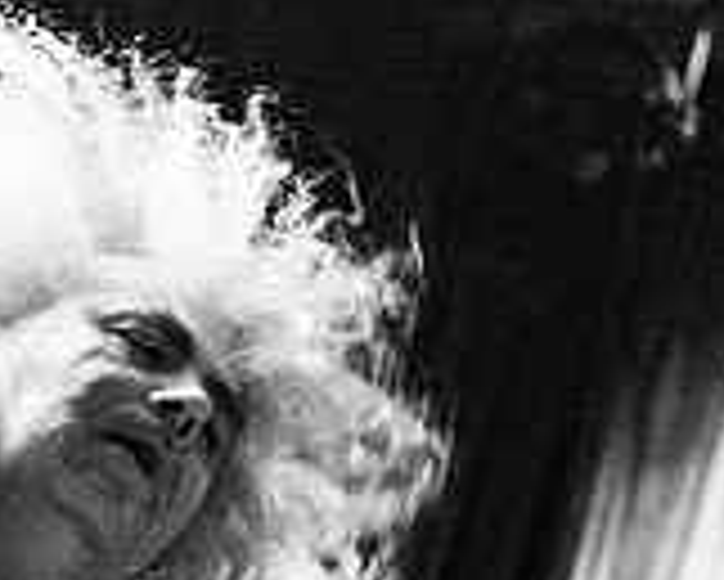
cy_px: 861
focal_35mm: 236
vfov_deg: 6.5
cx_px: 0
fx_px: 5060
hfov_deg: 8.1
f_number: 3.2
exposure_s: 1/125
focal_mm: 70
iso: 3200
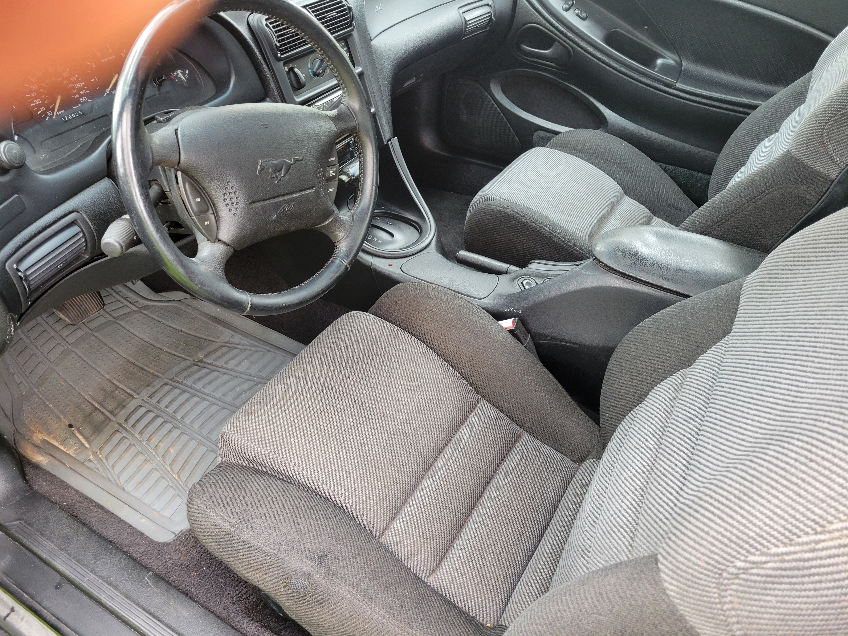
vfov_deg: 53.1
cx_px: 424
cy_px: 318
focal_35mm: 26
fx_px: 637
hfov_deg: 67.3
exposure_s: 1/60
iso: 200
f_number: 1.8
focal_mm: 5.4
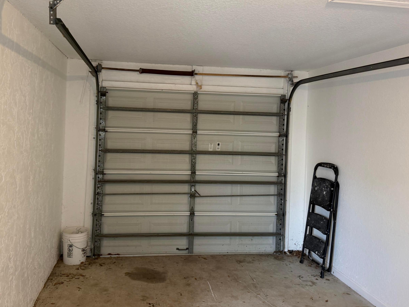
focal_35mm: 29
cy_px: 128
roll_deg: -1.6
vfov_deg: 48.0
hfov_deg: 61.5
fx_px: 343
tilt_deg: -0.8
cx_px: 180
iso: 250
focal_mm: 6.76
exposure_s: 1/60
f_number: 1.78
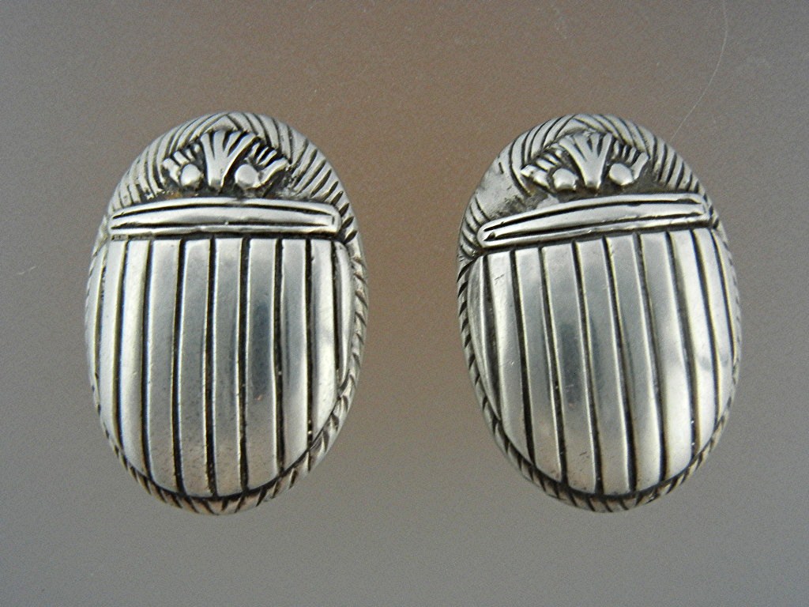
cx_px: 404
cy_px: 304
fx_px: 1379
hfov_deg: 32.7
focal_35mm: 59
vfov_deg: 24.8
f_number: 4
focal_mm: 10.6
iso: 400
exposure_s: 1/25.8
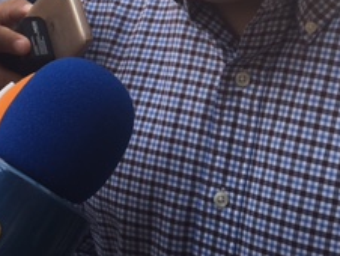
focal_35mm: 82
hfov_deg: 23.8
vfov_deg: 17.2
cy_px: -54
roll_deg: +5.2
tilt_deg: -12.2
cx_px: 175
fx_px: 806
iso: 25
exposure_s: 1/343
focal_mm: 4.15
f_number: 2.2
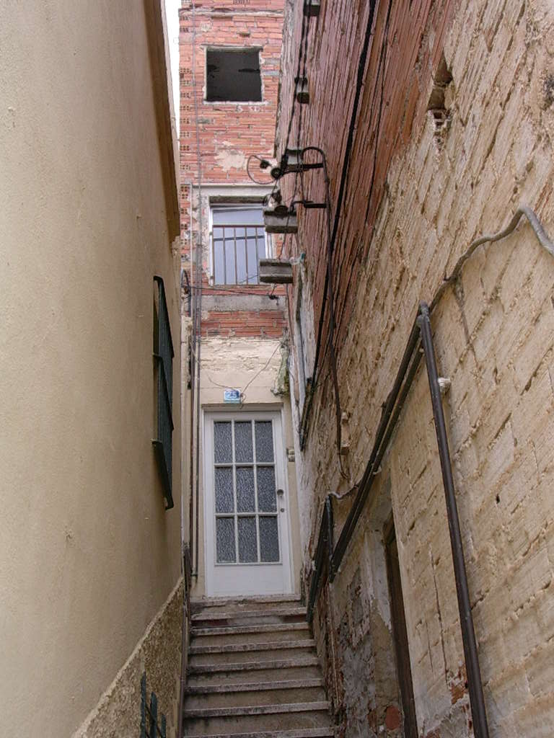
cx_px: 277
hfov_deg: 32.2
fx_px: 960
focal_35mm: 45
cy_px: 369
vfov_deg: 42.1
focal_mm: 6.7
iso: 70
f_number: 2.9
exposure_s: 1/215
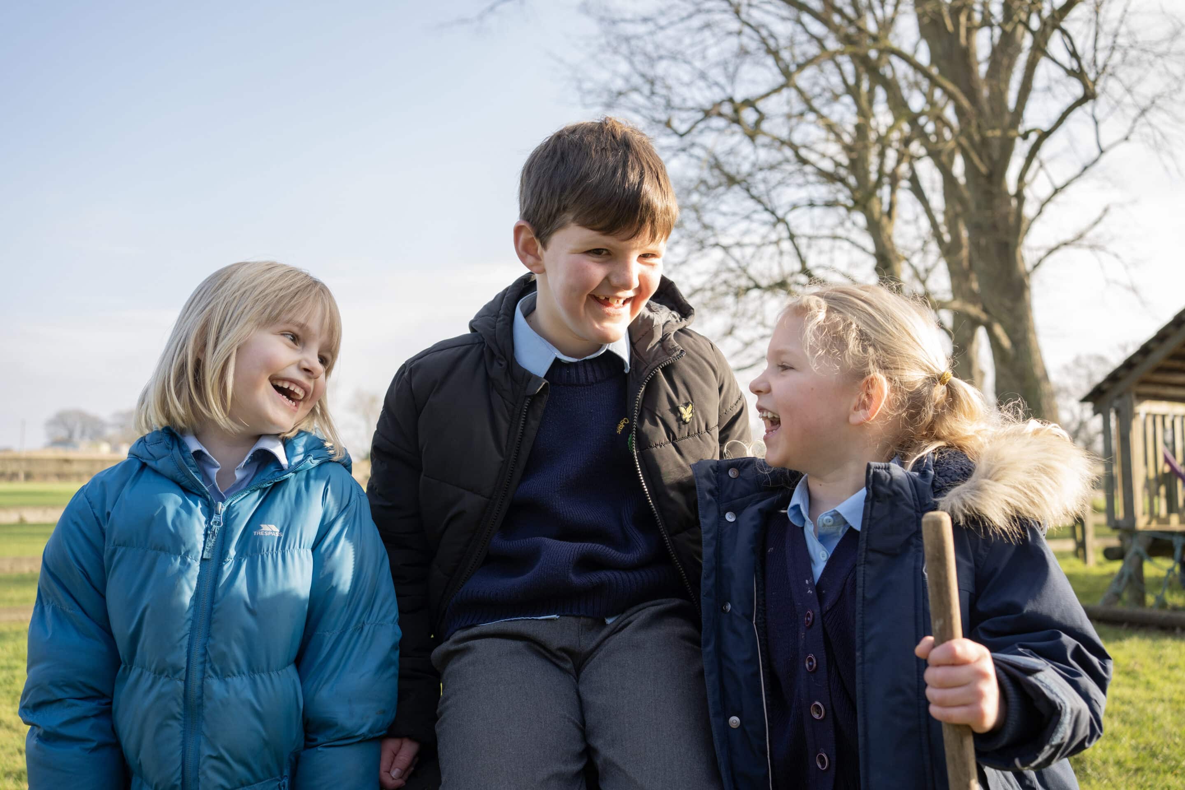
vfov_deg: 37.9
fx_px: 1152
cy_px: 395
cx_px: 592
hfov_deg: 54.4
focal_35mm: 35
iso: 400
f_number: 4.5
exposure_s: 1/500
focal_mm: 35
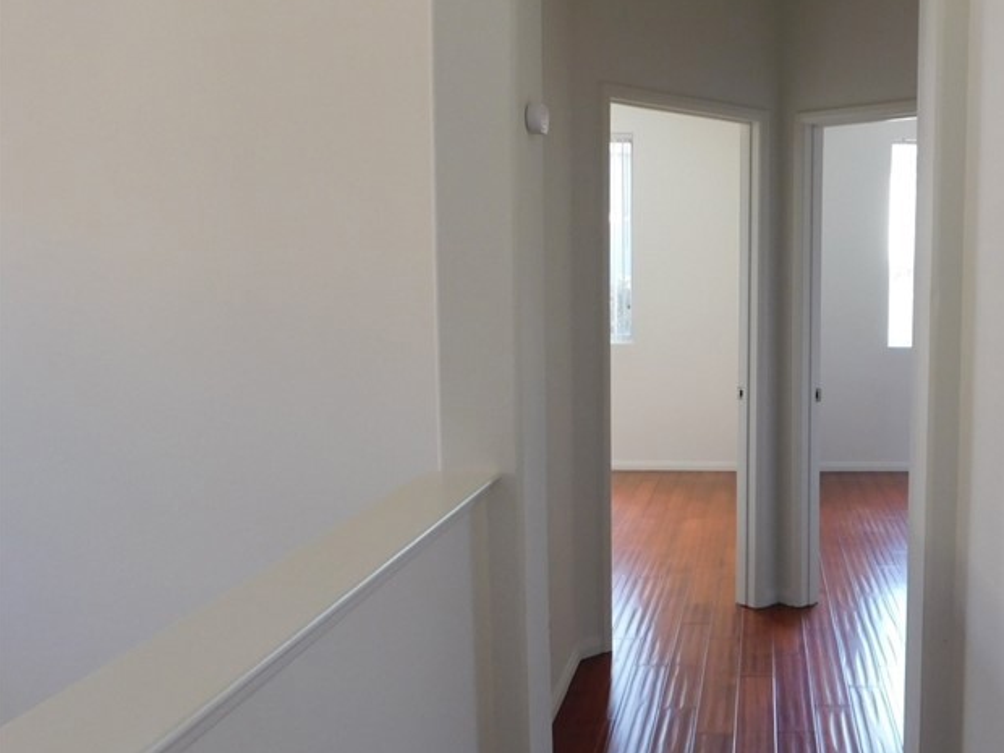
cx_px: 826
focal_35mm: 38
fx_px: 1102
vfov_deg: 37.7
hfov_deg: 46.0
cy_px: 406
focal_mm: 4
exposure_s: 1/40
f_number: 3
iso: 125
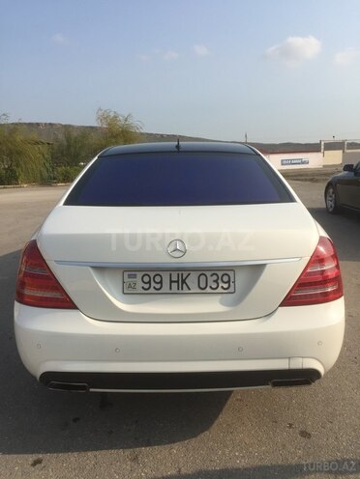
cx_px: 180
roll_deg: +3.1
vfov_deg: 61.7
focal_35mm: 29
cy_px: 240
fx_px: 402
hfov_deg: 48.2
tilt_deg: -11.8
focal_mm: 4.15
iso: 32
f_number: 2.2
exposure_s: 1/2475
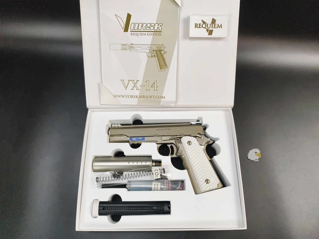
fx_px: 212
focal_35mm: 23
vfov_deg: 58.9
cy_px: 120
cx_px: 160
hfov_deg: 73.9
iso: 408
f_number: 1.57
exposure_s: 1/120
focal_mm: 6.54
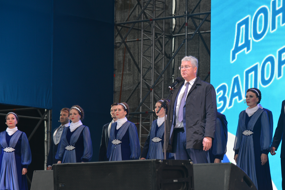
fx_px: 1235
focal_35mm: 156
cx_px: 182
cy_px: 106
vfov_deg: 8.8
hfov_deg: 13.2
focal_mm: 120
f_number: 5.6
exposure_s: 1/100
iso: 1000
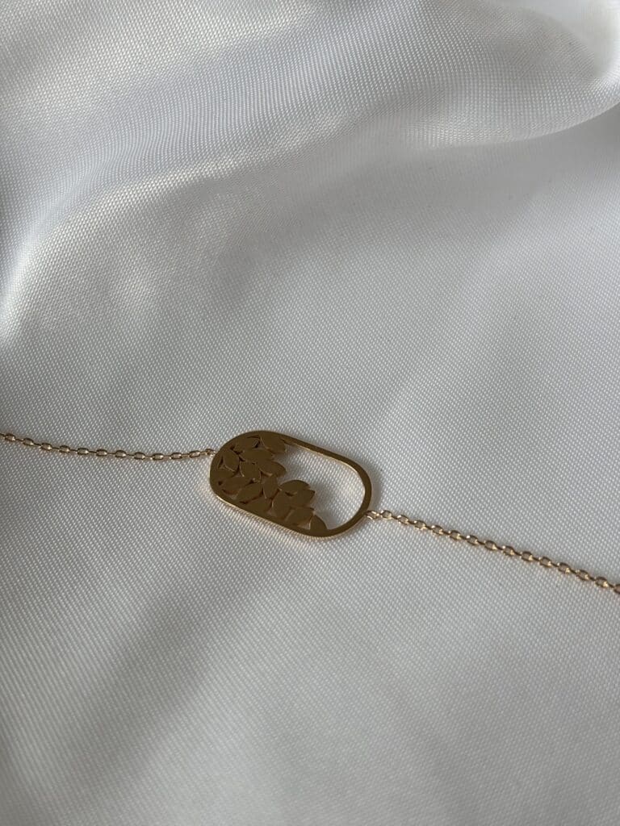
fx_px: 1242
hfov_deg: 28.0
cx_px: 310
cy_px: 413
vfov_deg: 36.8
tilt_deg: -55.0
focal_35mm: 52
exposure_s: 1/114
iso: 50
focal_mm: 5.96
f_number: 1.6
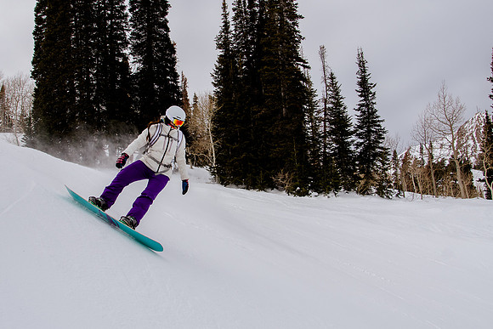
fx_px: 594
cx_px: 202
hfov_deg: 44.9
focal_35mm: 43
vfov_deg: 30.9
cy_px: 140
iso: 400
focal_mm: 24
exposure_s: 1/3200
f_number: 5.6
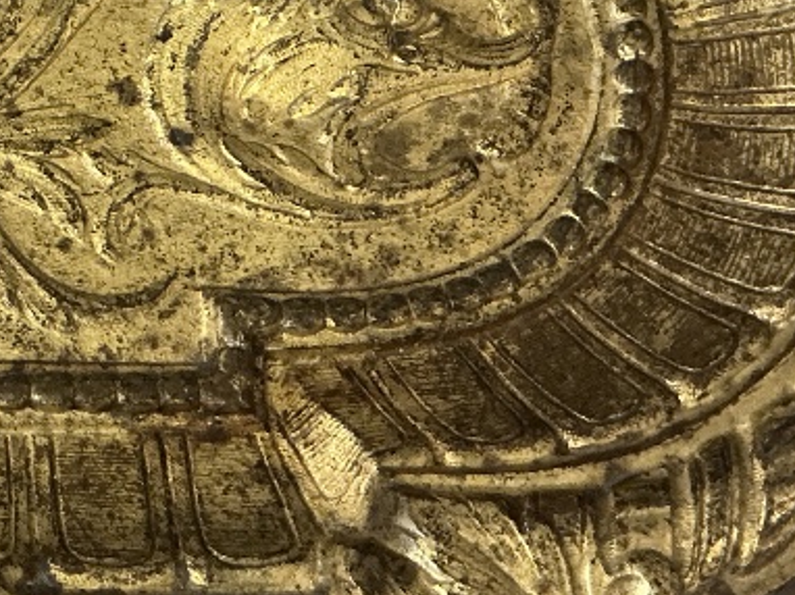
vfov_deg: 16.6
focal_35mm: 88
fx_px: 2020
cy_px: 102
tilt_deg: -68.0
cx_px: -73
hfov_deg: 21.2
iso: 250
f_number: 1.8
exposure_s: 1/25
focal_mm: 3
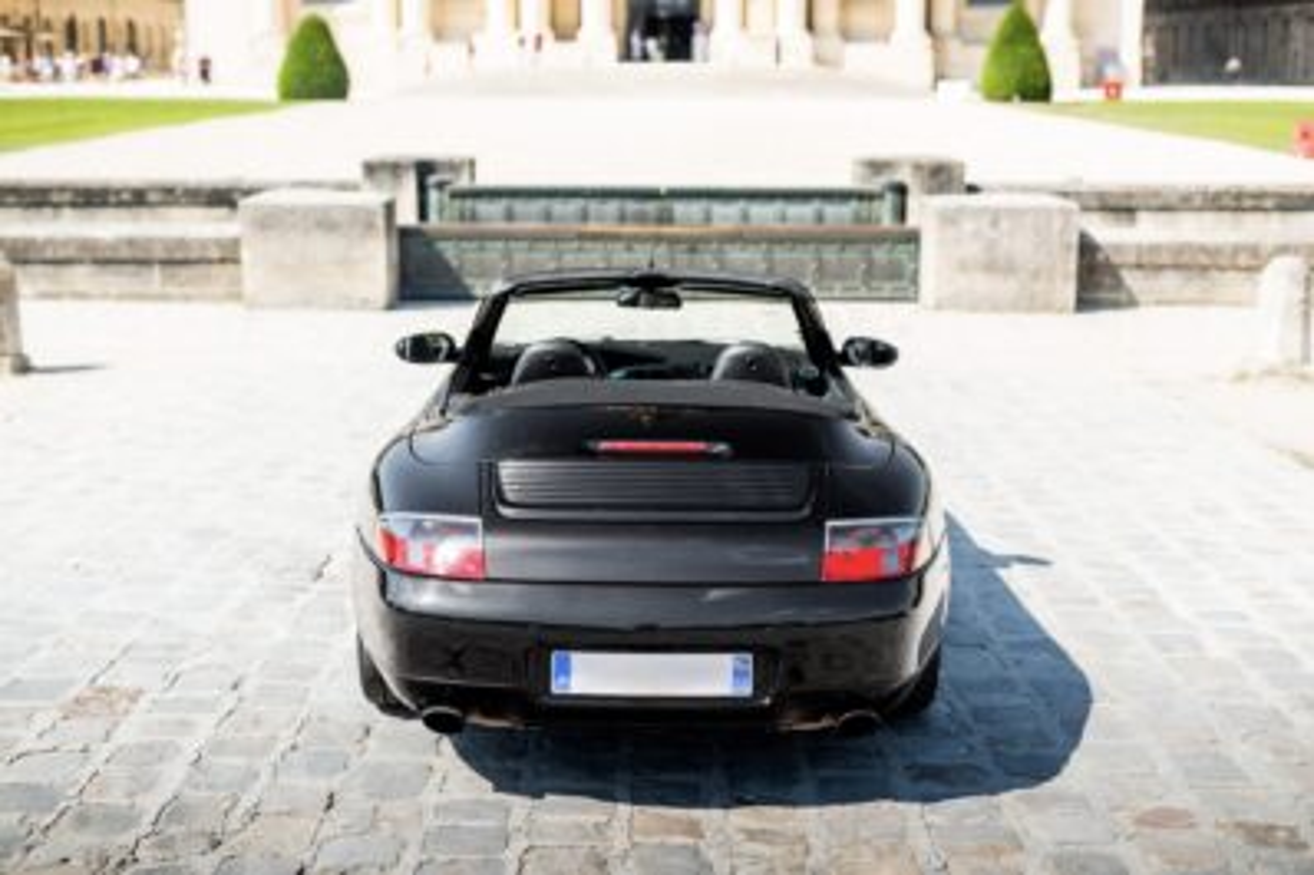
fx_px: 1824
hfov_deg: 39.6
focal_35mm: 50
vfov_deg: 27.0
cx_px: 657
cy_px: 438
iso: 100
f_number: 2.5
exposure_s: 1/1000
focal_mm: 50
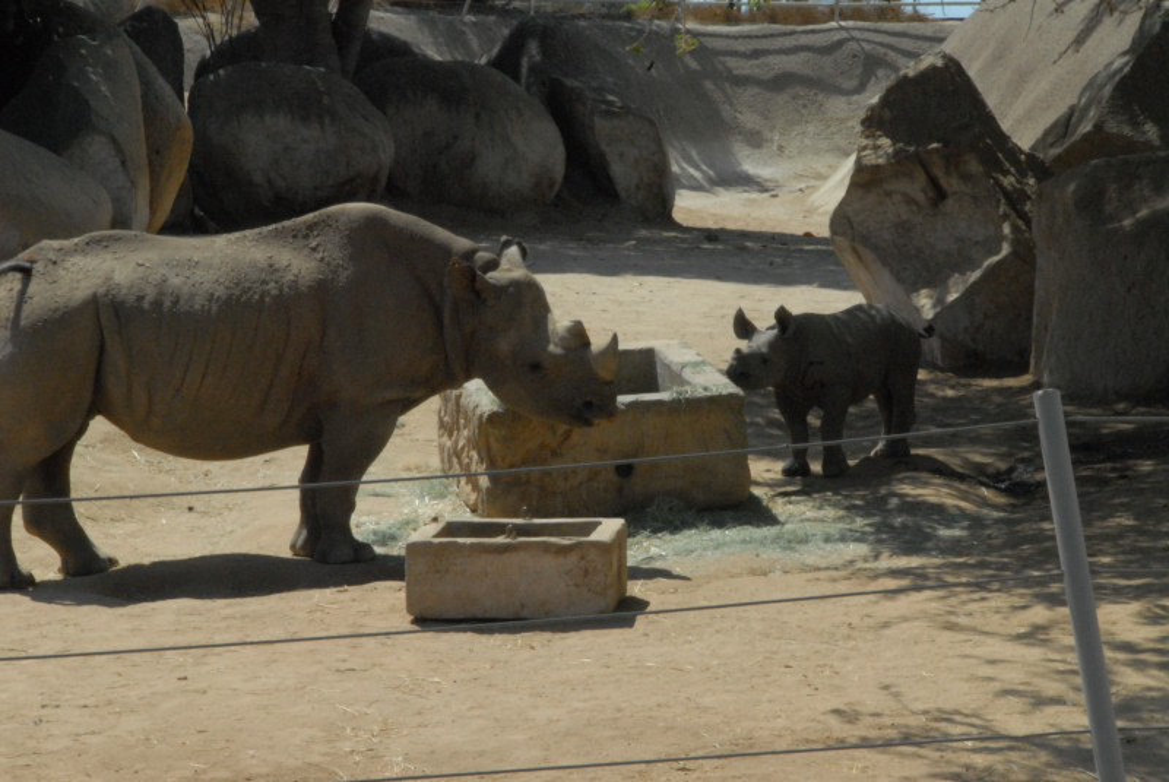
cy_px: 391
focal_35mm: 202
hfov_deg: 10.2
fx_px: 6581
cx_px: 584
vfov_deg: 6.8
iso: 1100
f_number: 36
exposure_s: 1/125
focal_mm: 135
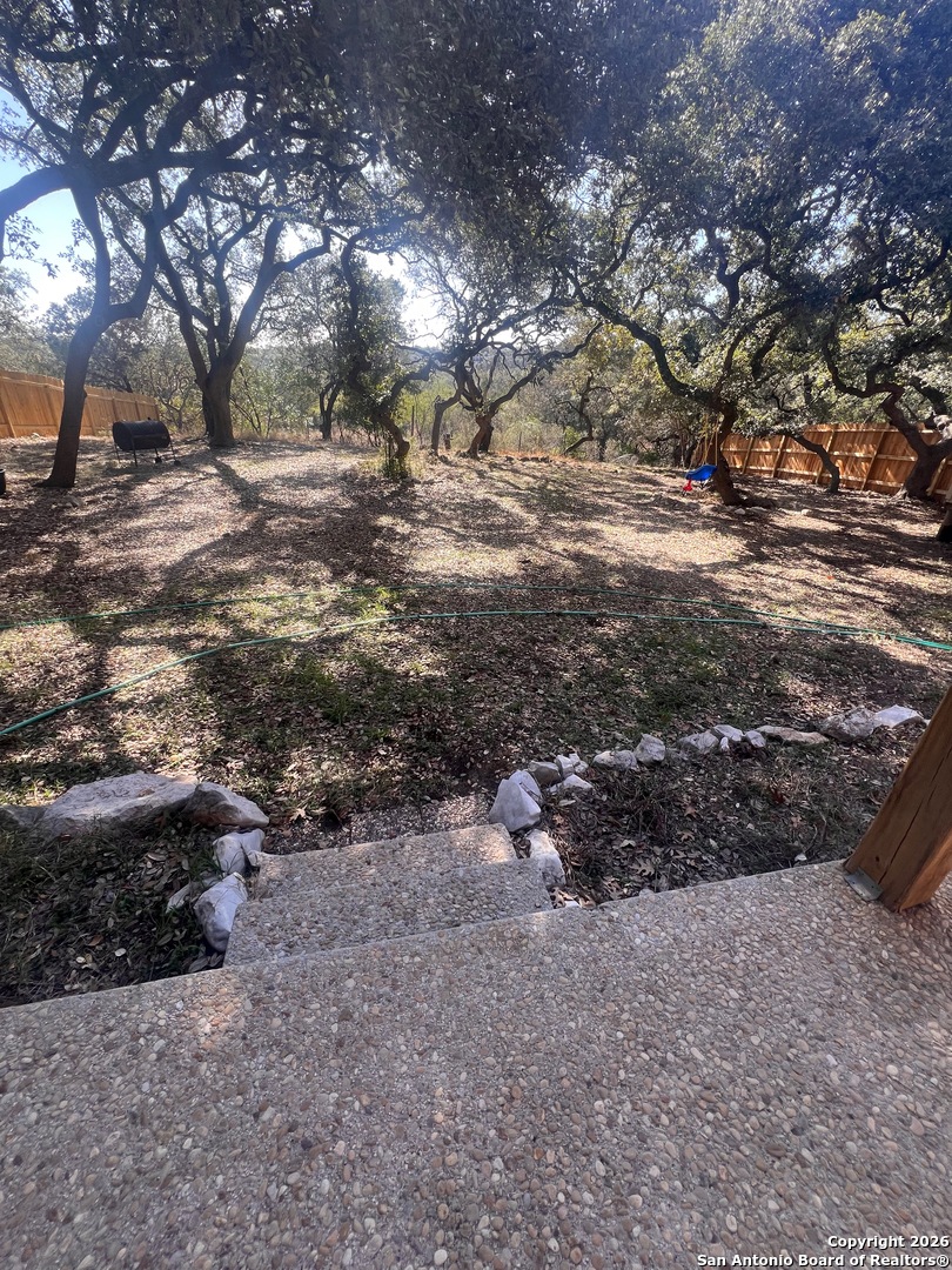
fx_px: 477
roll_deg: -3.7
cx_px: 476
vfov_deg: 106.2
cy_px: 635
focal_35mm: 13
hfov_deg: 89.9
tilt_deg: -25.8
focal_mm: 1.57
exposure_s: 1/197
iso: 32
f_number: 1.8
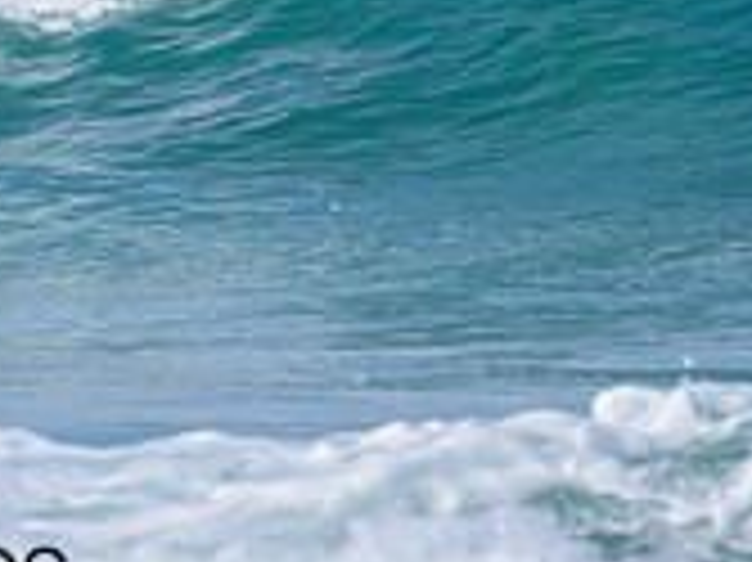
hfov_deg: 0.7
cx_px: -279
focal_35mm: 2737
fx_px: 59416
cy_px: -178
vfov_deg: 0.5
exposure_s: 1/2000
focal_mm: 800
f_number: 11
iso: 900
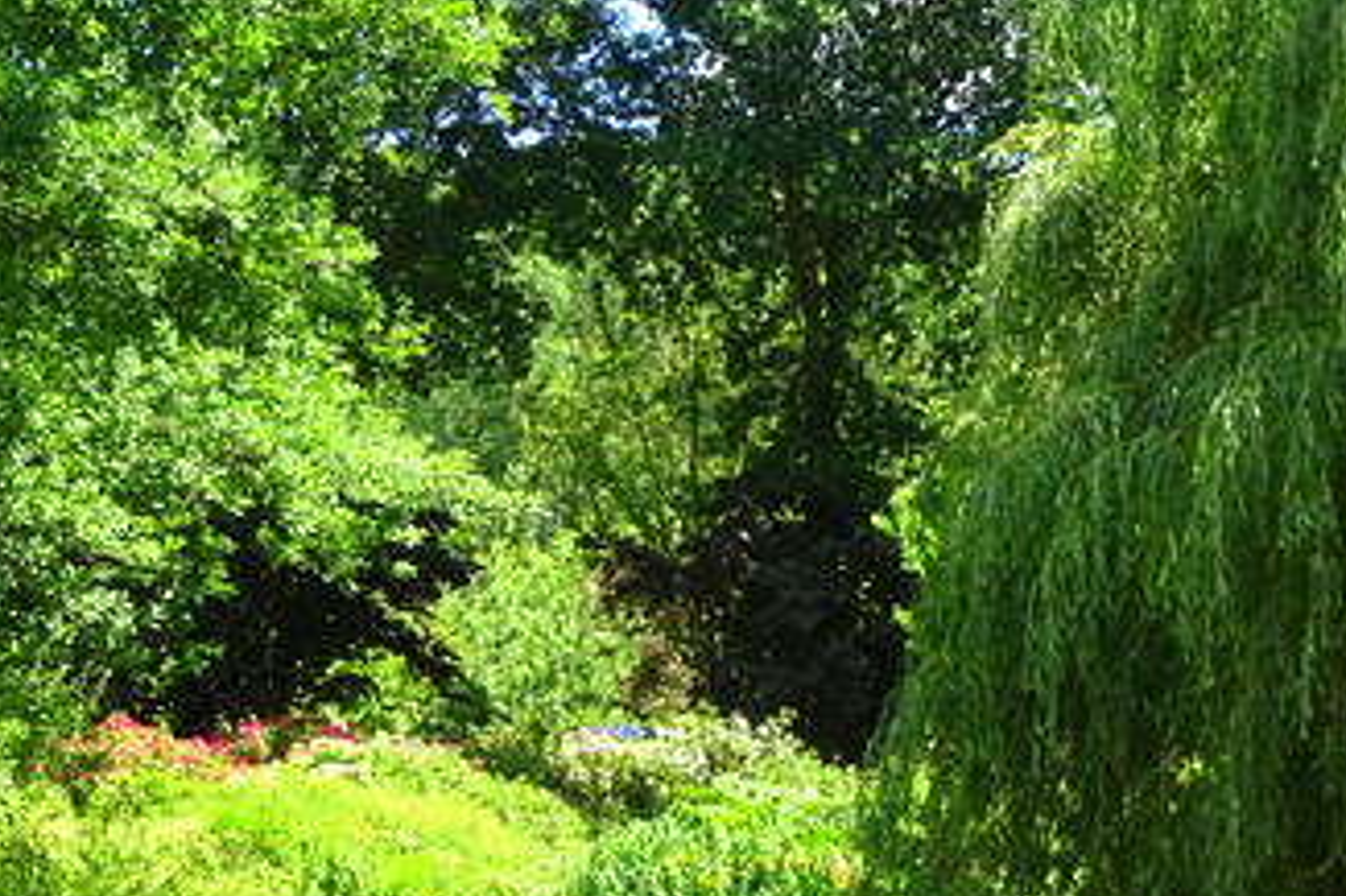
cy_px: 458
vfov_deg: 13.9
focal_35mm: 98
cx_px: 950
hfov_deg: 20.7
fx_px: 3662
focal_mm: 8.18
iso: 80
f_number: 4.5
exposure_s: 1/160
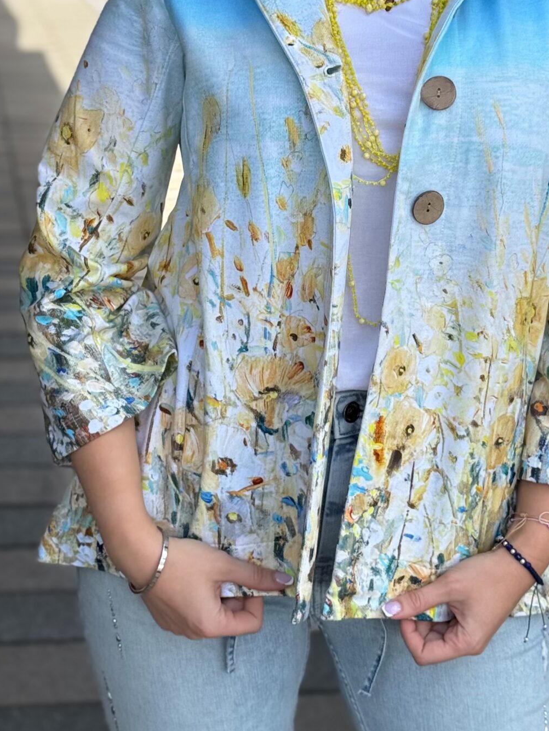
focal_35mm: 92
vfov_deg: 21.1
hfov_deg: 16.0
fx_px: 1945
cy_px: 165
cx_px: 353
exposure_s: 1/1770
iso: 64
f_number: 1.78
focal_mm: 6.76
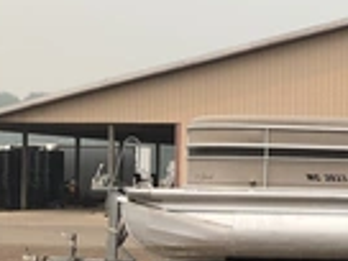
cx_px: 453
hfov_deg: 20.9
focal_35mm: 85
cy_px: 164
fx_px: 855
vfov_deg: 17.3
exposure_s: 1/2538
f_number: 1.8
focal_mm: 3
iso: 25
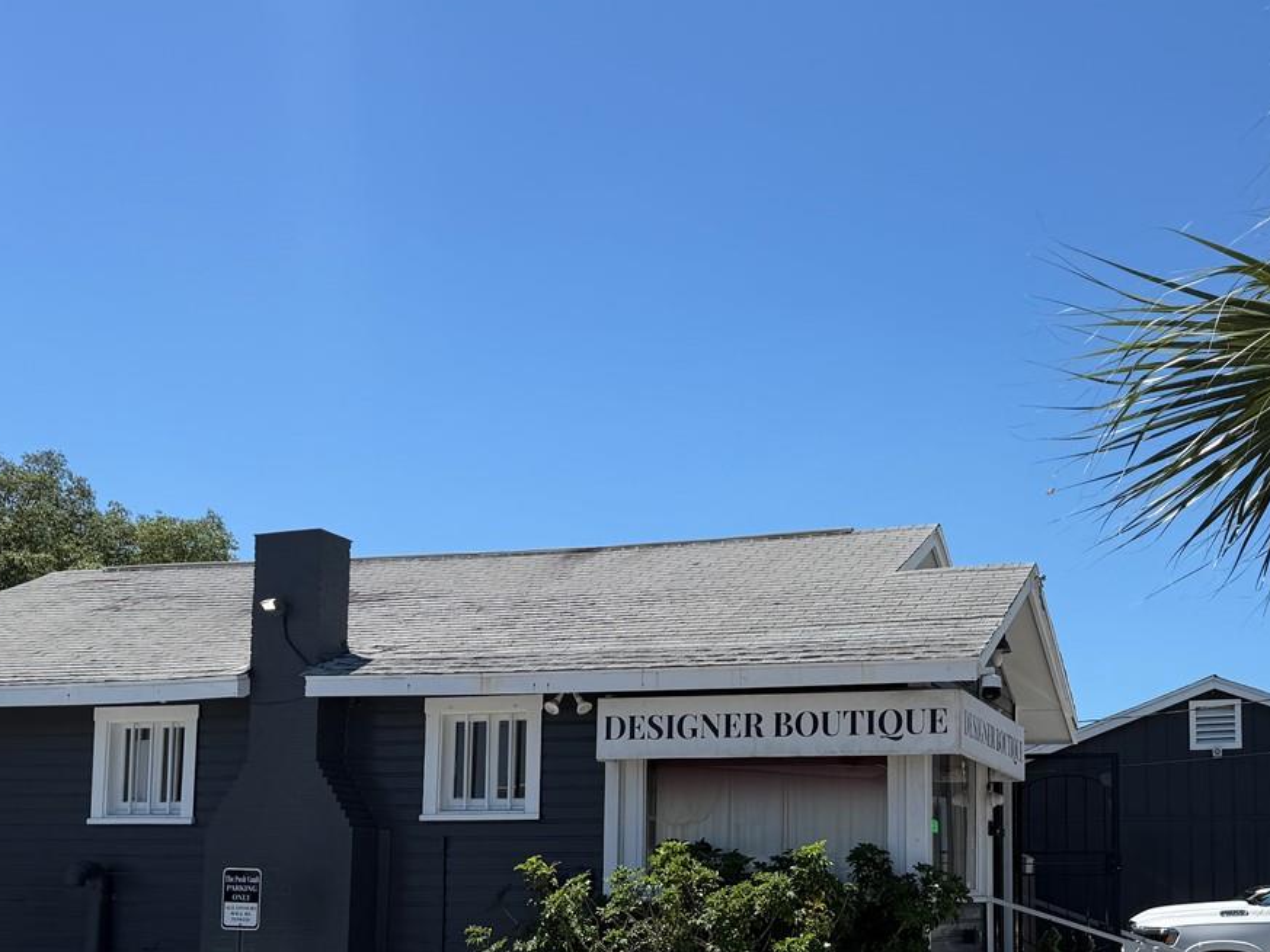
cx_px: 838
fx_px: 1615
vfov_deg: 32.0
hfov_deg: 42.4
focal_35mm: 44
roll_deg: +0.0
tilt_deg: +4.7
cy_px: 767
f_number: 1.78
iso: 80
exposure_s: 1/5319
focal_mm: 6.76
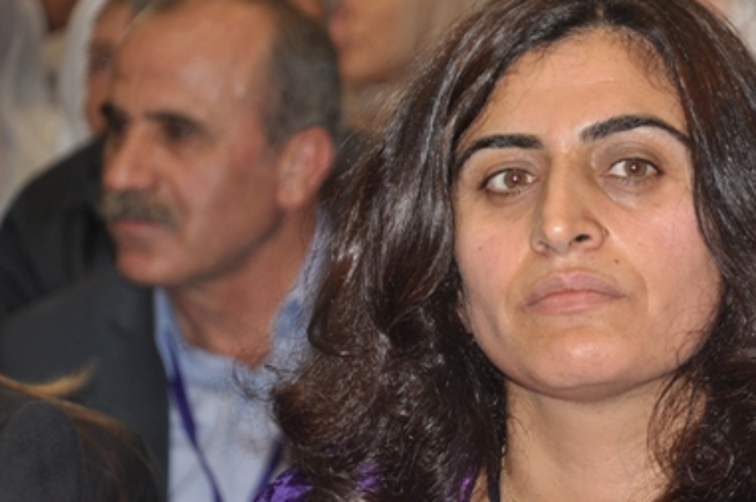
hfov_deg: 7.6
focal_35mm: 271
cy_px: 301
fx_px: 5678
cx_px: 540
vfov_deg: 5.1
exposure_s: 1/60
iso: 400
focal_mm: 125
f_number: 5.6
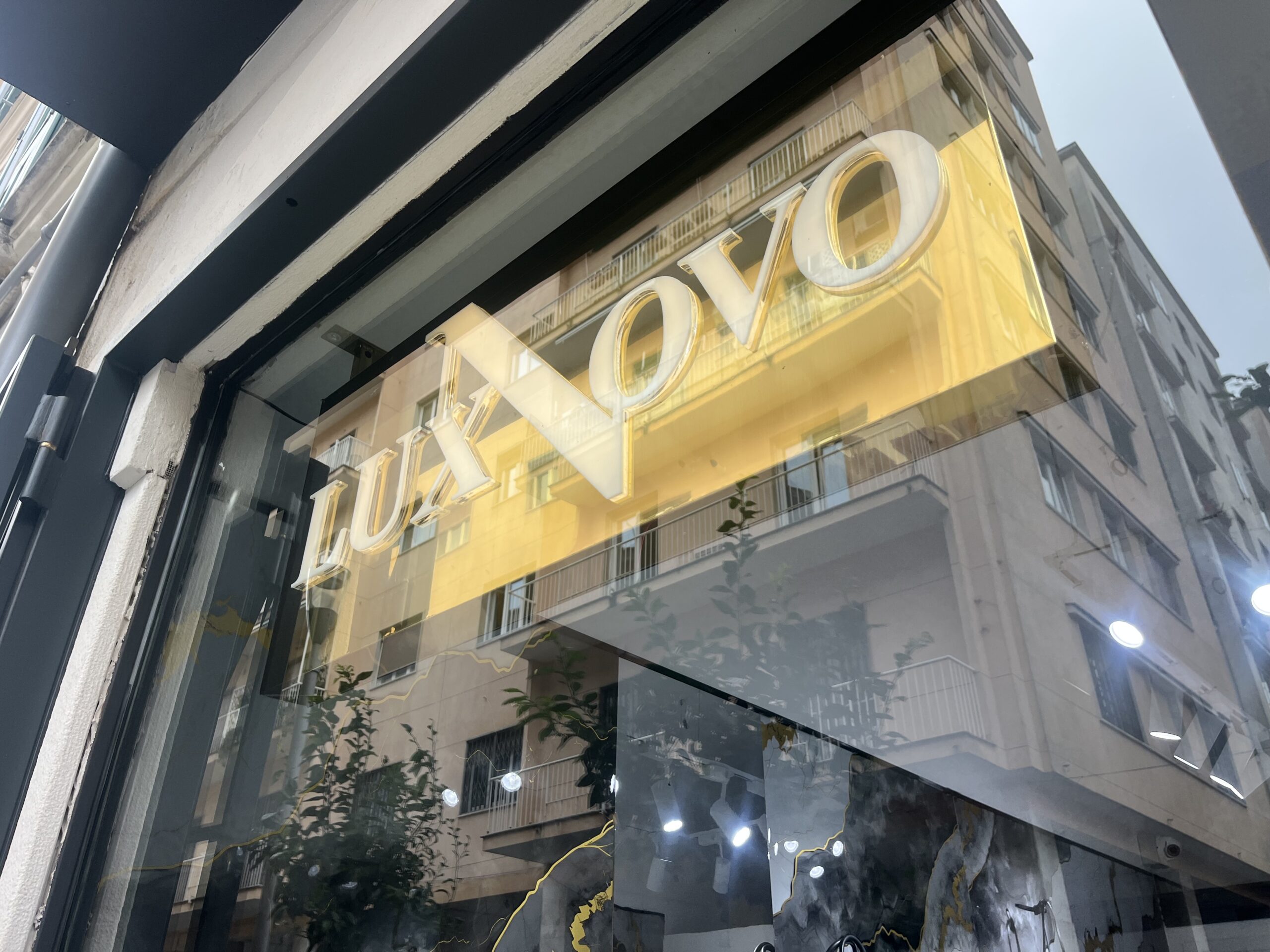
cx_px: 635
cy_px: 476
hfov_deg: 67.3
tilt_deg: +30.9
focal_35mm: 26
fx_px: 954
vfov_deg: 53.1
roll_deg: +0.3
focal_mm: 5.1
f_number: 1.6
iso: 50
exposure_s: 1/412
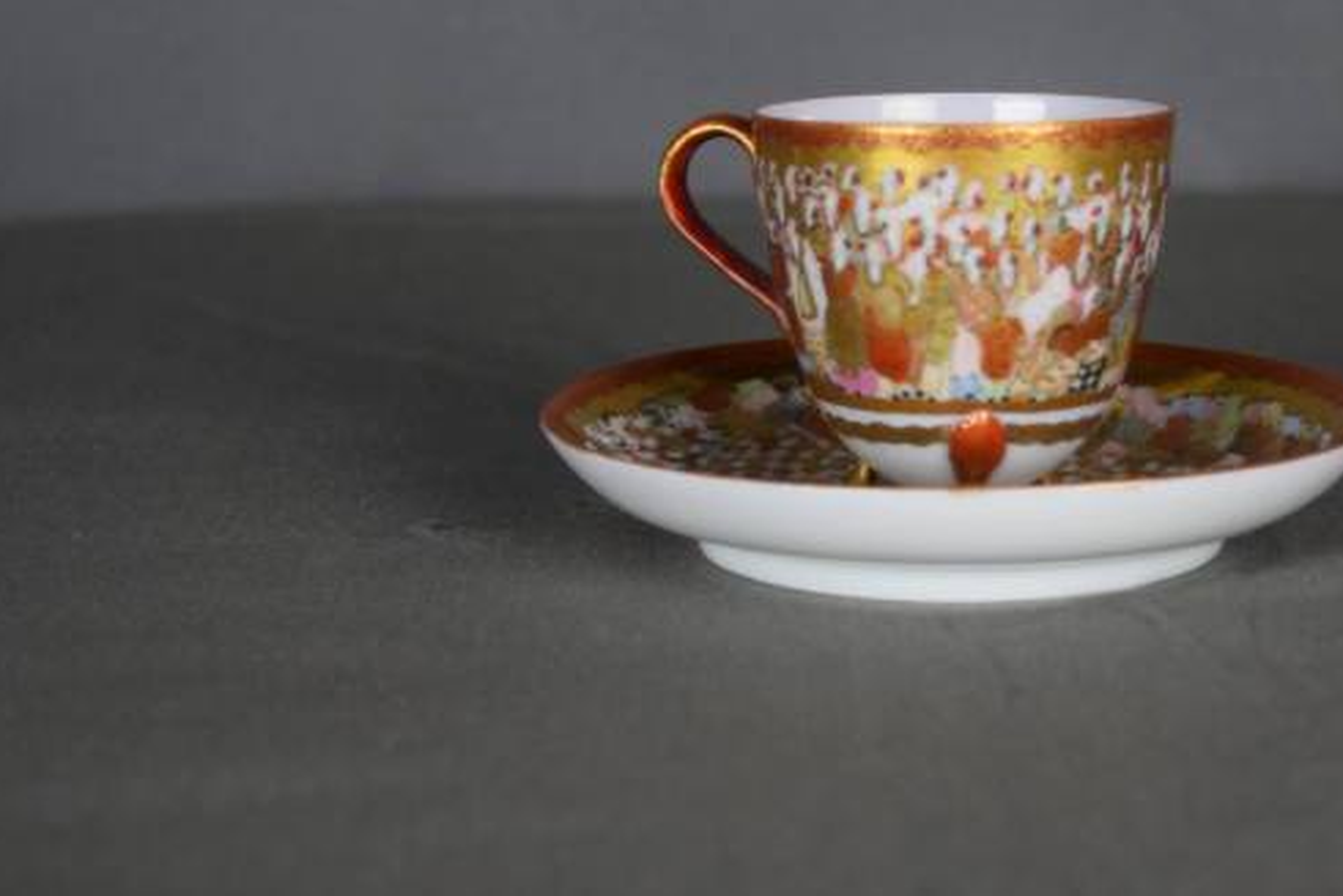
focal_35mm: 93
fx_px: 3470
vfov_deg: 14.7
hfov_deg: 21.8
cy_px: 325
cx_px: 948
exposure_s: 1/60
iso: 640
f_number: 4.8
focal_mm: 38
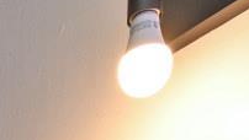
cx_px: -182
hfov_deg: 16.7
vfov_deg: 8.0
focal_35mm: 109
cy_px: 526
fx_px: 720
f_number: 4.5
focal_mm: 14
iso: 200
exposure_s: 1/80
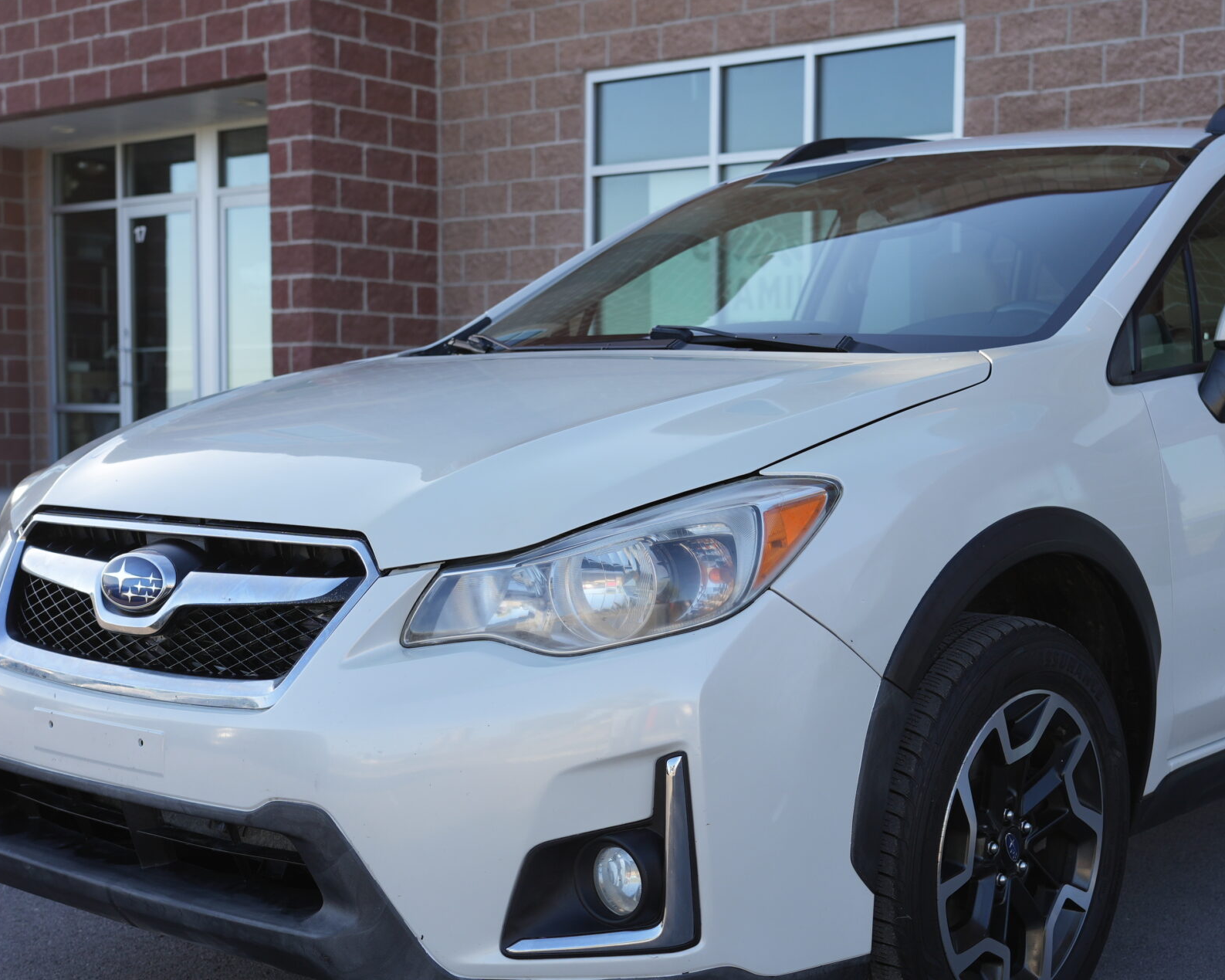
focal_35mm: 53
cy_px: 620
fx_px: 1921
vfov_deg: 28.5
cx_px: 781
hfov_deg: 35.1
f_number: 4.5
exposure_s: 1/320
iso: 160
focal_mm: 35
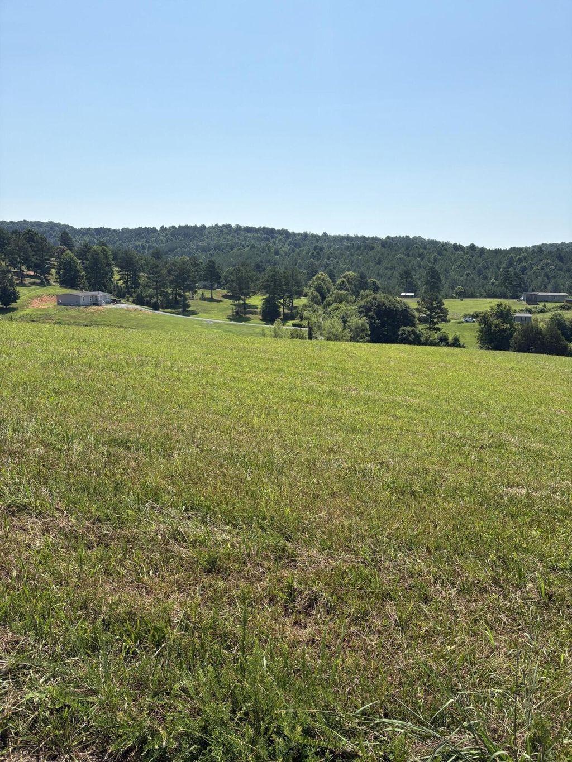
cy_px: 381
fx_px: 573
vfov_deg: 67.3
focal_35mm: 26
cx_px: 286
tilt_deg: -11.2
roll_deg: -0.7
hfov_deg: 53.1
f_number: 1.6
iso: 50
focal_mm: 5.96
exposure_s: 1/4608
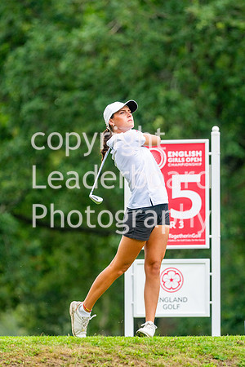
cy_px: 184
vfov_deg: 4.6
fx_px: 4593
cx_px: 122
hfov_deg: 3.1
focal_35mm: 450
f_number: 4.5
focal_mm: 300
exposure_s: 1/1250
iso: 400
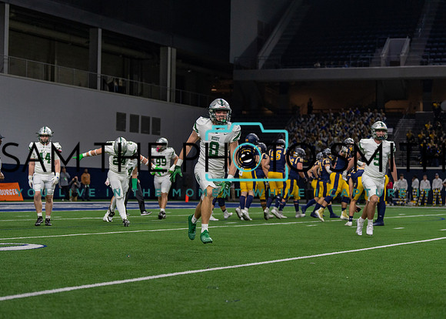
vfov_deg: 17.9
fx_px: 1009
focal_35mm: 80
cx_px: 223
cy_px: 160
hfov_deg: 24.9
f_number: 2.8
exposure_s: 1/1250
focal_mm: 70
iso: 1600
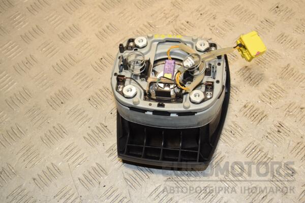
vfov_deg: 28.1
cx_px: 152
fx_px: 407
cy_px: 102
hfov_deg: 41.1
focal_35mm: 48
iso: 800
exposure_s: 1/200
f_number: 9
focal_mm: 32
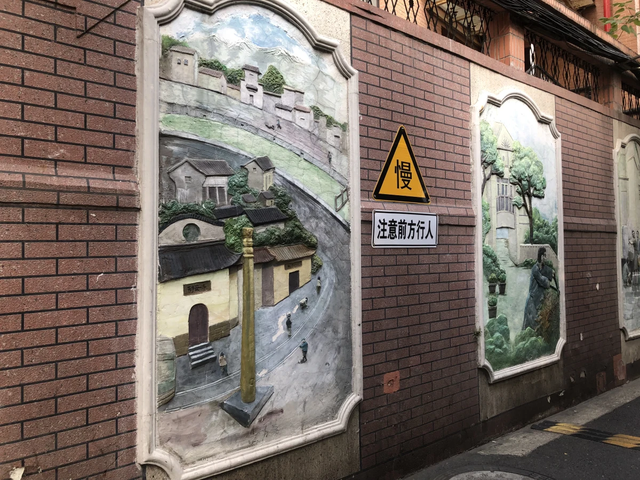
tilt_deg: +2.6
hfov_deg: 63.4
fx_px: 518
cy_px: 240
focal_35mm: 28
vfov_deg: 49.7
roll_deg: +2.1
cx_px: 320
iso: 40
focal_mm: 4
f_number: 1.8
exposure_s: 1/120
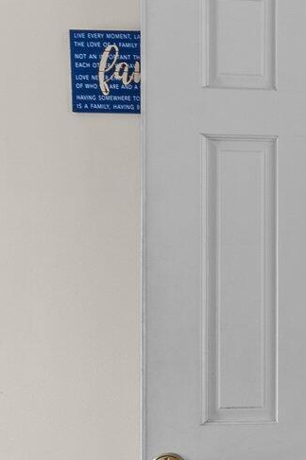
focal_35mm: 59
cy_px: 320
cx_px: 747
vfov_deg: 33.5
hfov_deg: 14.4
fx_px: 752
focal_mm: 14
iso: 250
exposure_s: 1/1.25
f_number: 8
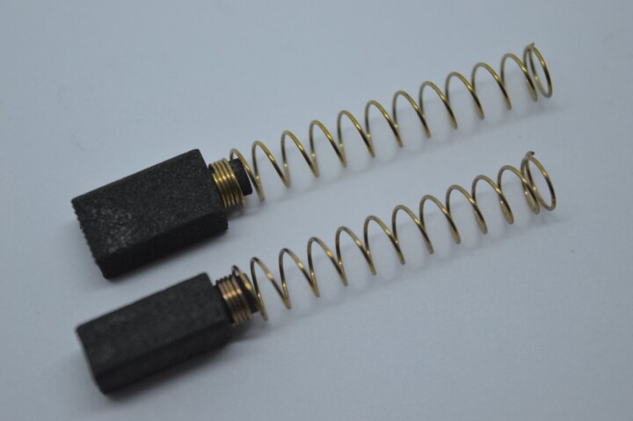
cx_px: 316
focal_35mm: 82
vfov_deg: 16.5
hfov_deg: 24.6
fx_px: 1450
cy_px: 210
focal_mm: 55
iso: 360
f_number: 5.6
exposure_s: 1/125
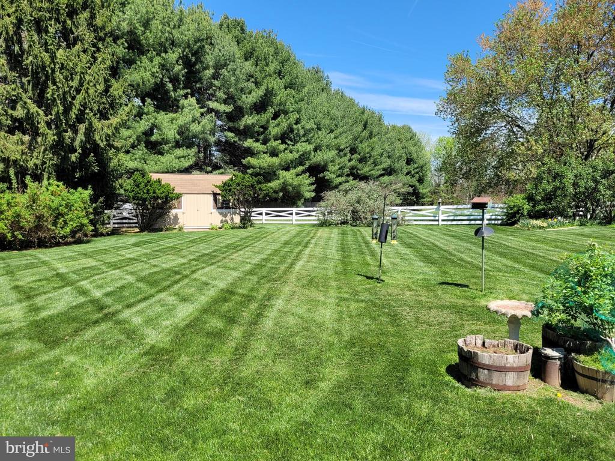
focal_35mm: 26
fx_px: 462
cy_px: 230
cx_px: 308
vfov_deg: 53.1
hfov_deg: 67.3
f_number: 1.8
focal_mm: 5.4
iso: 40
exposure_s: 1/1488
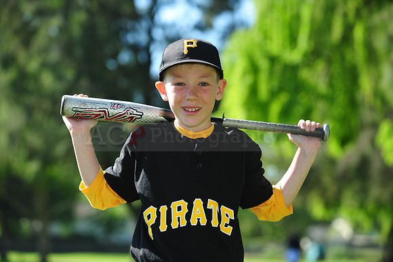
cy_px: 131
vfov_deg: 10.5
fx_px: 1418
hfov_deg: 15.8
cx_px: 196
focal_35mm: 130
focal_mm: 130
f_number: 5
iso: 200
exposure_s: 1/400
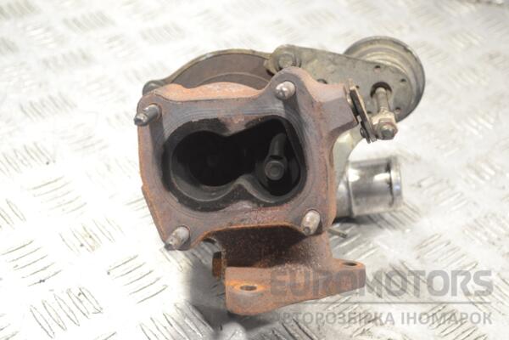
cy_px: 170
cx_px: 254
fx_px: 933
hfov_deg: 30.5
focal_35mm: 66
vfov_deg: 20.6
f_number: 5.3
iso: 450
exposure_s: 1/30
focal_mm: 44
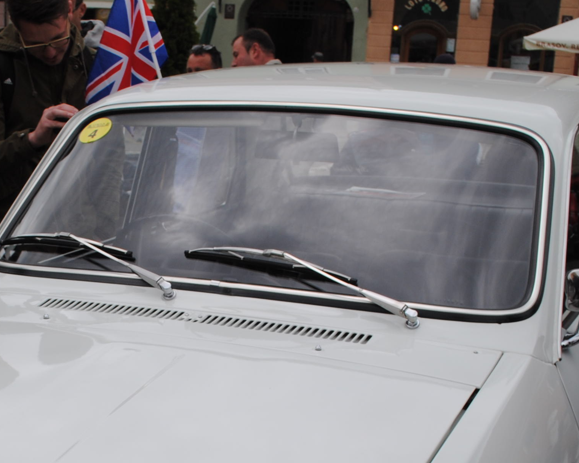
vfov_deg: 18.9
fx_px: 1354
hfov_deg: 23.8
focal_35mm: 79
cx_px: 111
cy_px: 463
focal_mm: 22
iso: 100
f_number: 7.1
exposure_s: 1/200
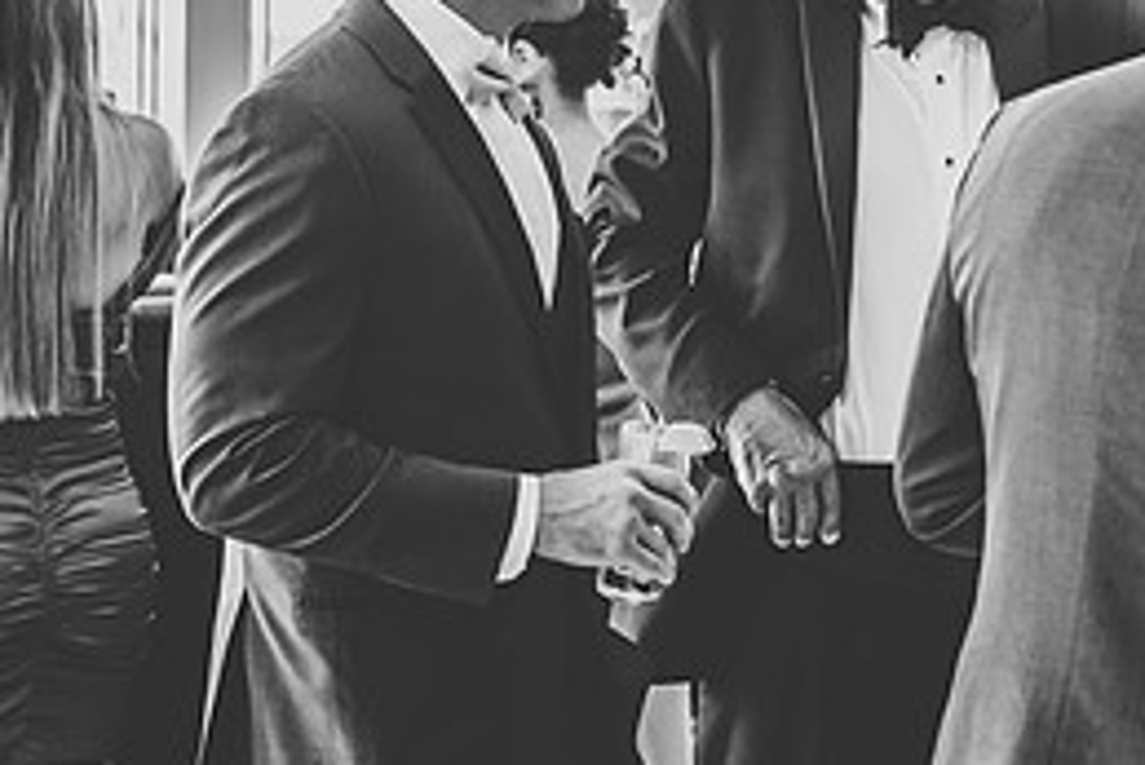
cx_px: 778
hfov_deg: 18.2
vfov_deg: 12.1
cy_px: 29
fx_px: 3564
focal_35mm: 112
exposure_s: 1/250
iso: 320
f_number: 2.8
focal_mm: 50
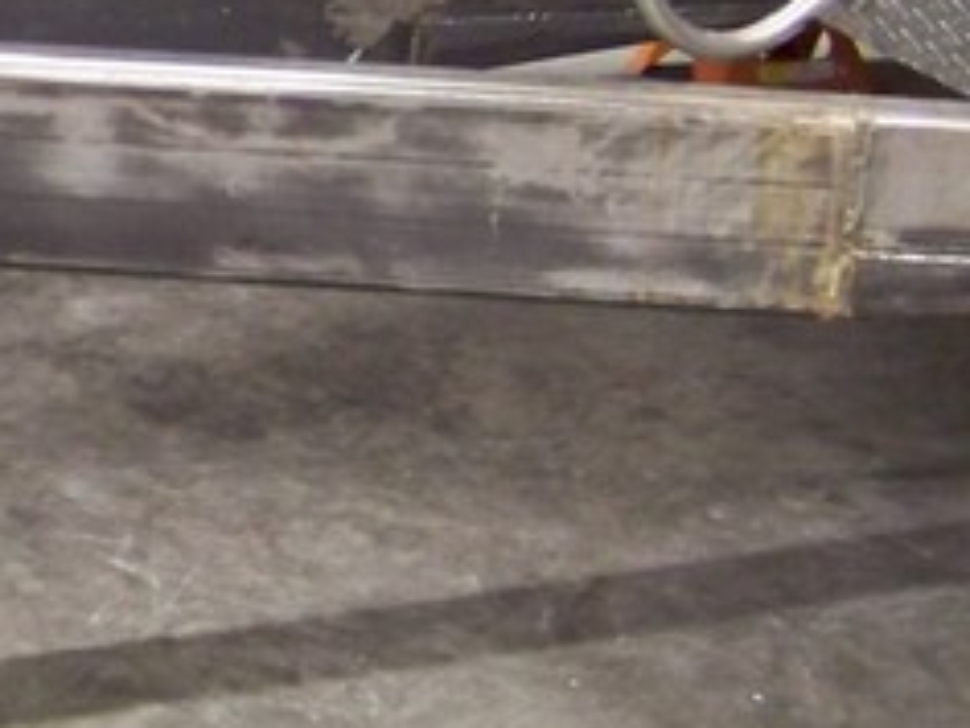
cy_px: 265
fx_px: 2998
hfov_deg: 17.9
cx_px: -25
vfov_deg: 13.8
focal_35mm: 107
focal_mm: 5.85
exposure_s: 1/13
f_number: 2.8
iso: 400
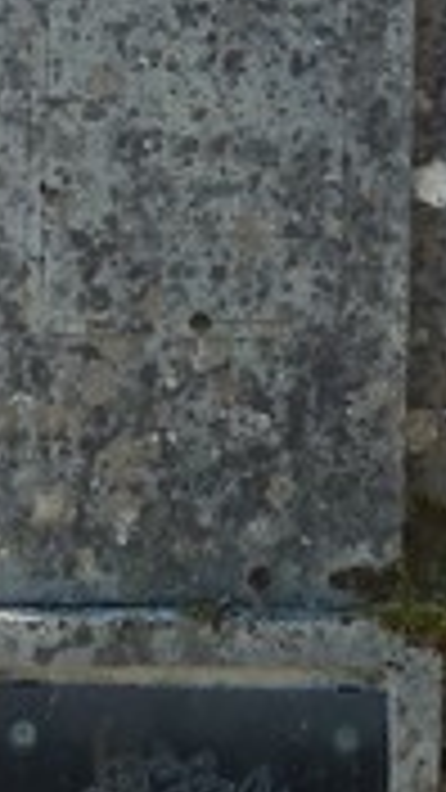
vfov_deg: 22.4
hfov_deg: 13.0
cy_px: 99
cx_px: 167
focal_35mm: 93
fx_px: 1955
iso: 80
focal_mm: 4.1
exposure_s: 1/125
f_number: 3.5
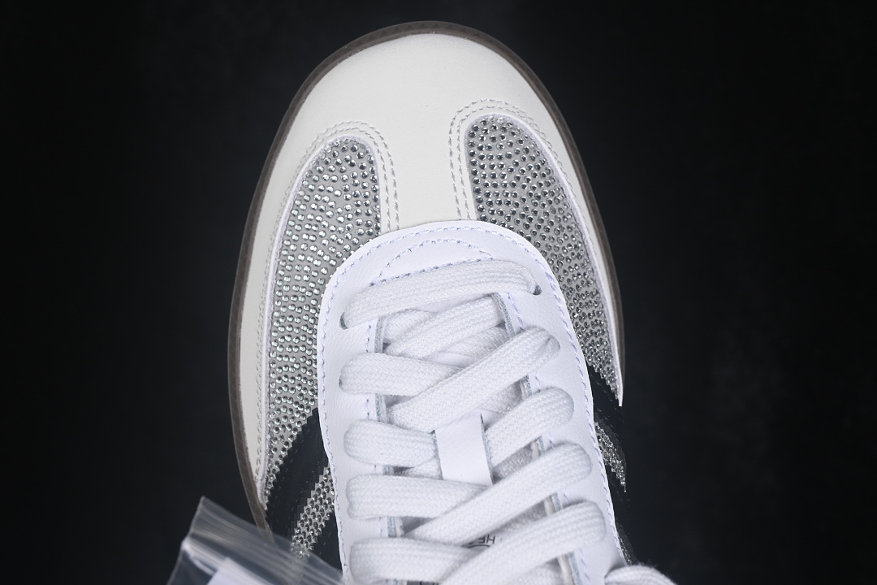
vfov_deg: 18.2
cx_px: 438
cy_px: 292
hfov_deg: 27.0
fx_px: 1827
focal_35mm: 75
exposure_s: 1/80
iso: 160
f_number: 7.1
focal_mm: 50
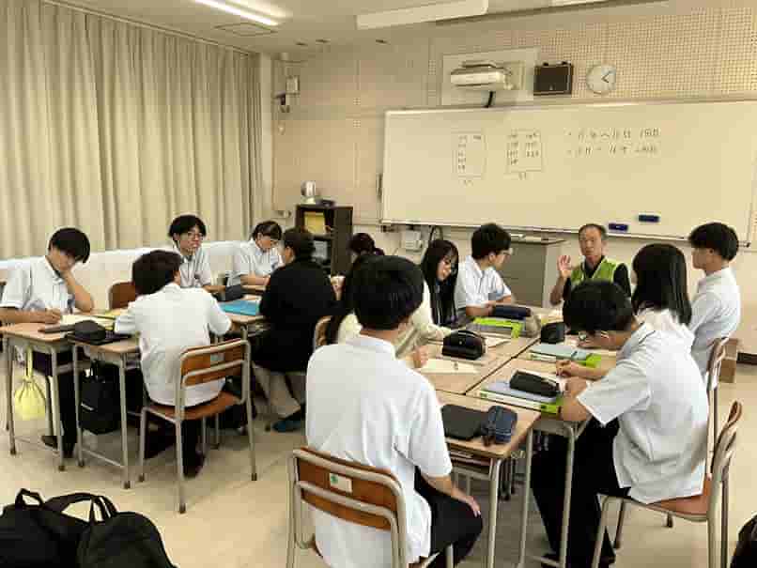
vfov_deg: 48.3
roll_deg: -1.5
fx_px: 634
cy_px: 284
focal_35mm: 29
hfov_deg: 61.6
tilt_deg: -9.3
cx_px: 378
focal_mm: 3
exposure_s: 1/122
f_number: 1.8
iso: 64
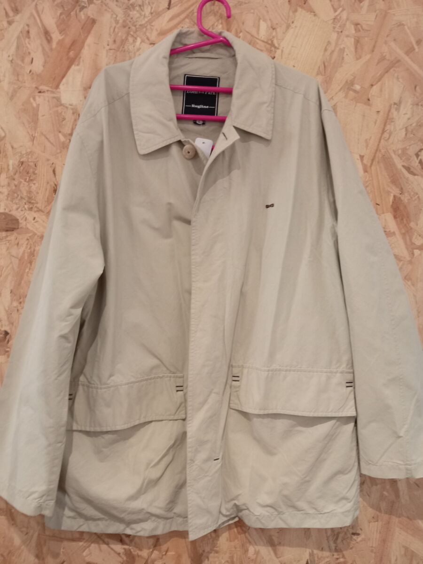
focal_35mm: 27
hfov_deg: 51.4
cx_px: 212
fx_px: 440
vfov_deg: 65.3
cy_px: 282
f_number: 1.8
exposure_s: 1/20
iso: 1064
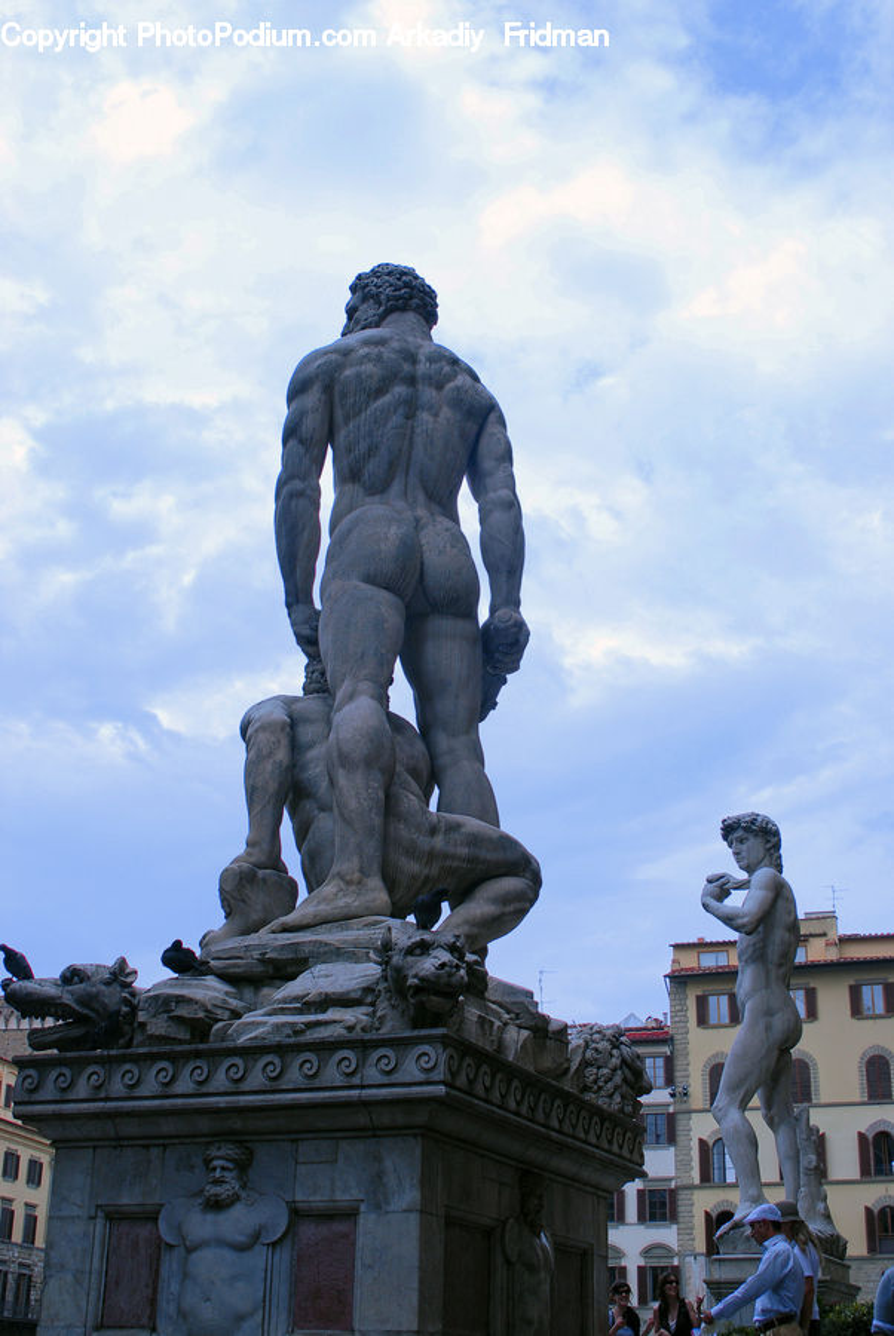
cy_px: 668
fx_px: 1561
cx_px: 447
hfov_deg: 32.0
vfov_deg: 46.4
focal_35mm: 42
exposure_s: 1/400
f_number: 7.1
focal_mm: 28
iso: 160
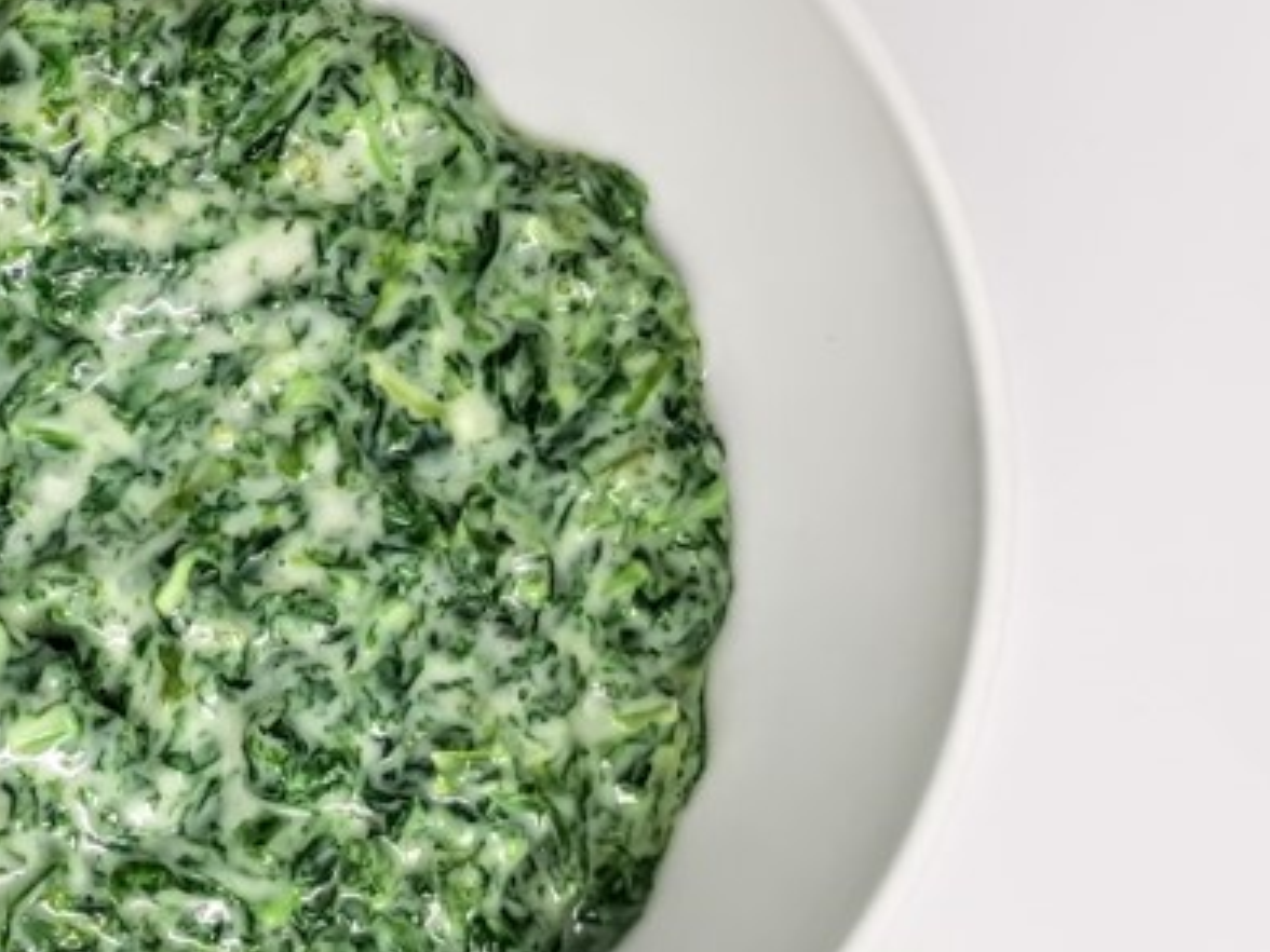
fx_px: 3595
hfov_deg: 19.7
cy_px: 502
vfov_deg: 15.1
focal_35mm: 98
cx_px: 146
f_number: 1.6
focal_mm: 5.56
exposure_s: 1/100
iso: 160
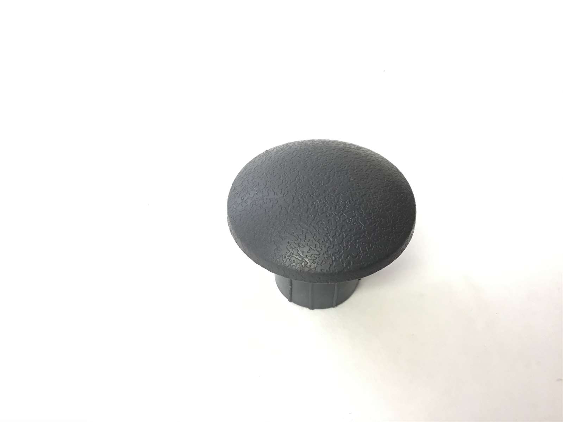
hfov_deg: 58.4
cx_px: 282
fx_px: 504
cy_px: 211
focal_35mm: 31
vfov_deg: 45.4
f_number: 2.4
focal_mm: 3.3
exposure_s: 1/30
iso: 80
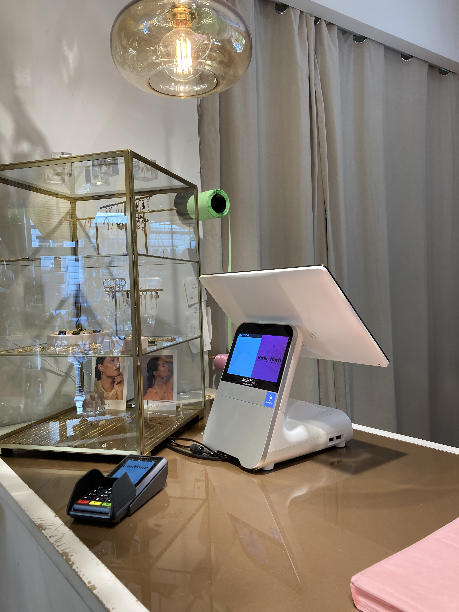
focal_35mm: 28
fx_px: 495
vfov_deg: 63.4
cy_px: 306
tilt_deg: -0.3
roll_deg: +1.5
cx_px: 230
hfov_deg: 49.7
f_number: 1.8
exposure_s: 1/100
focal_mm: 3.99
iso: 80
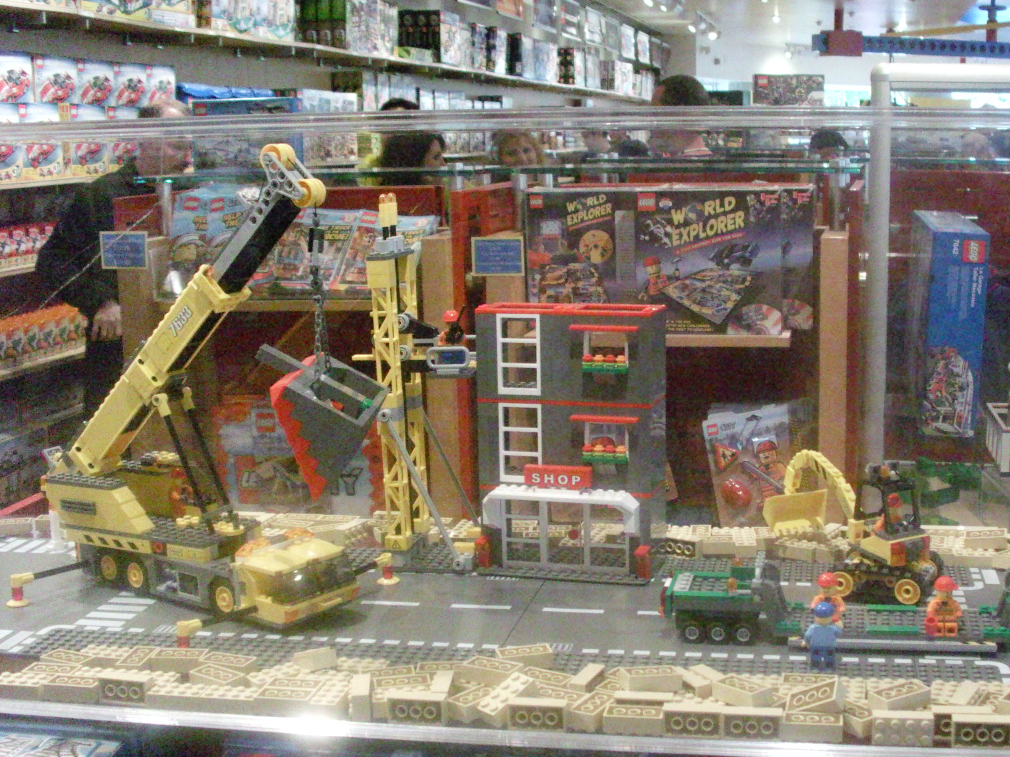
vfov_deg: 28.0
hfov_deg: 36.6
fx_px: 1517
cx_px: 633
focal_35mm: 52
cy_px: 442
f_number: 3.1
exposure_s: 1/60
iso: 1400
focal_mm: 6.3
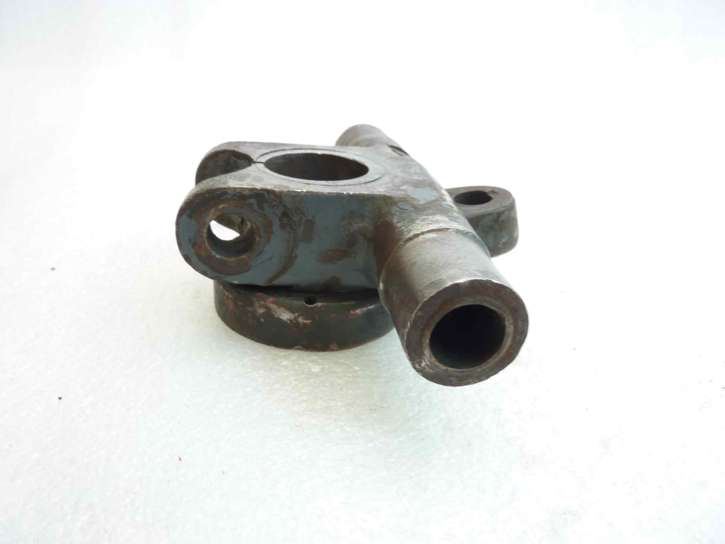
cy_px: 272
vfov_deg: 54.9
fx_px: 524
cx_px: 362
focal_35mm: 25
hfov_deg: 69.4
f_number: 3.3
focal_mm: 4.1
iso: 80
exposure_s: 1/10
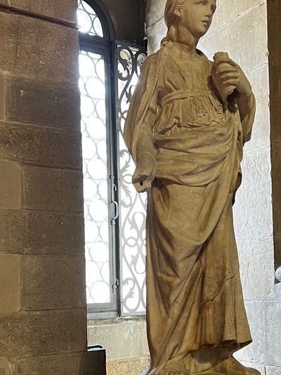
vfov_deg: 31.9
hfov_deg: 24.3
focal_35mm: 60
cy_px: 249
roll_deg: +2.0
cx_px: 195
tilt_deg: +3.0
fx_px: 649
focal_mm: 5.7
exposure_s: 1/82
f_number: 1.5
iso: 125
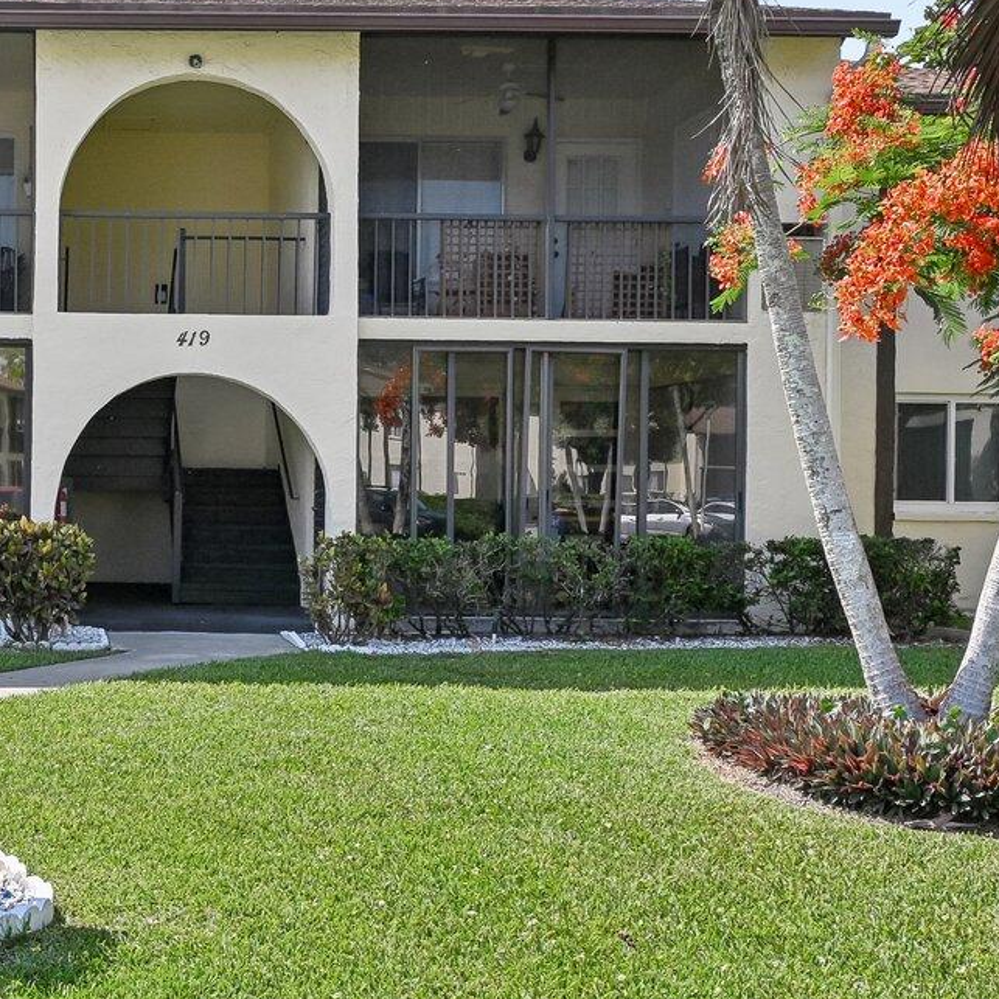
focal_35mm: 47
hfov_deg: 33.3
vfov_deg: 35.8
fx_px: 1546
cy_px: 492
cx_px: 37
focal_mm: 17.5
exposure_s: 1/400
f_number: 8
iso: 200
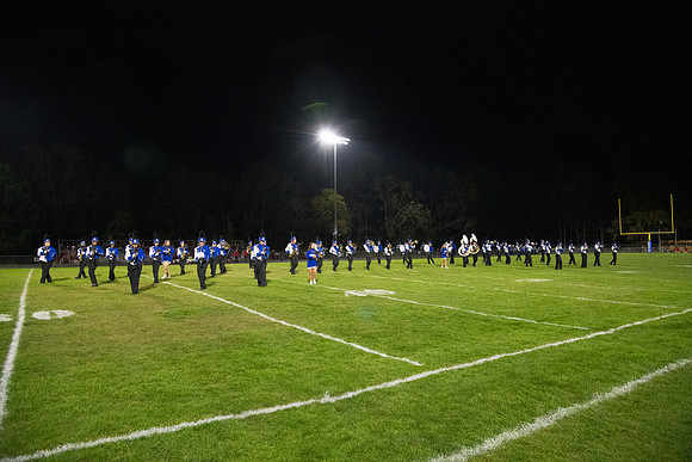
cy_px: 231
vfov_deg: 53.2
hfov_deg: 73.7
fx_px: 461
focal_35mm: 24
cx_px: 346
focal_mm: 24
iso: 5000
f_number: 5
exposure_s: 1/400
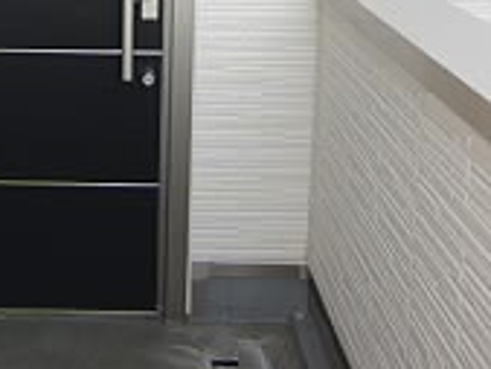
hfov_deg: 31.1
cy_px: -89
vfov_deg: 22.0
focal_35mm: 61
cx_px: 119
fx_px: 866
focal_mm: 4.3
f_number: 3.2
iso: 100
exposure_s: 1/60
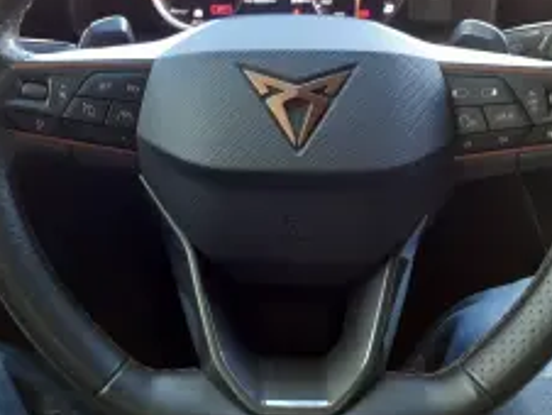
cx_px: 239
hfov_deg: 43.7
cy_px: 115
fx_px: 686
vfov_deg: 33.1
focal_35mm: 43
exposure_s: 1/50
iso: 250
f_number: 1.9
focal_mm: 3.6
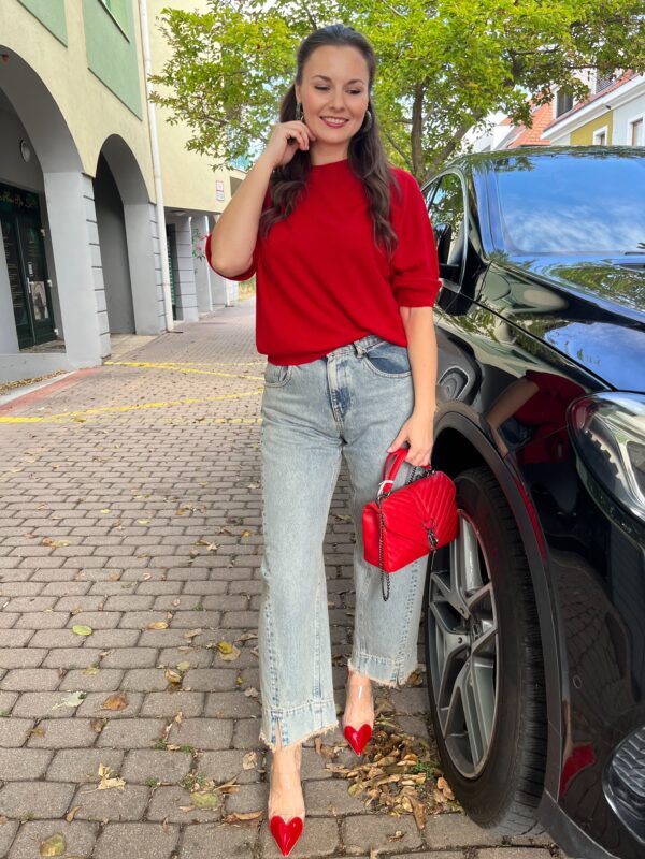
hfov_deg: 53.1
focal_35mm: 26
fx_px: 646
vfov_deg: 67.3
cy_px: 430
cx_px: 322
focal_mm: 5.1
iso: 40
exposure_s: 1/275
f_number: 1.6
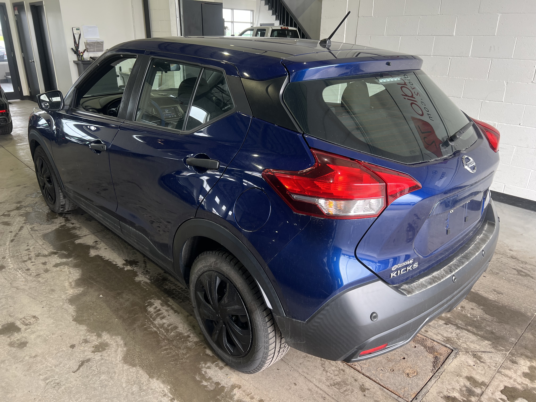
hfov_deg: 67.3
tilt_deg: -22.1
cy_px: 201
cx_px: 268
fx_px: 403
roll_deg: -0.7
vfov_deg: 53.1
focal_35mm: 26
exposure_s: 1/121
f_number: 1.5
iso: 50
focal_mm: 5.7
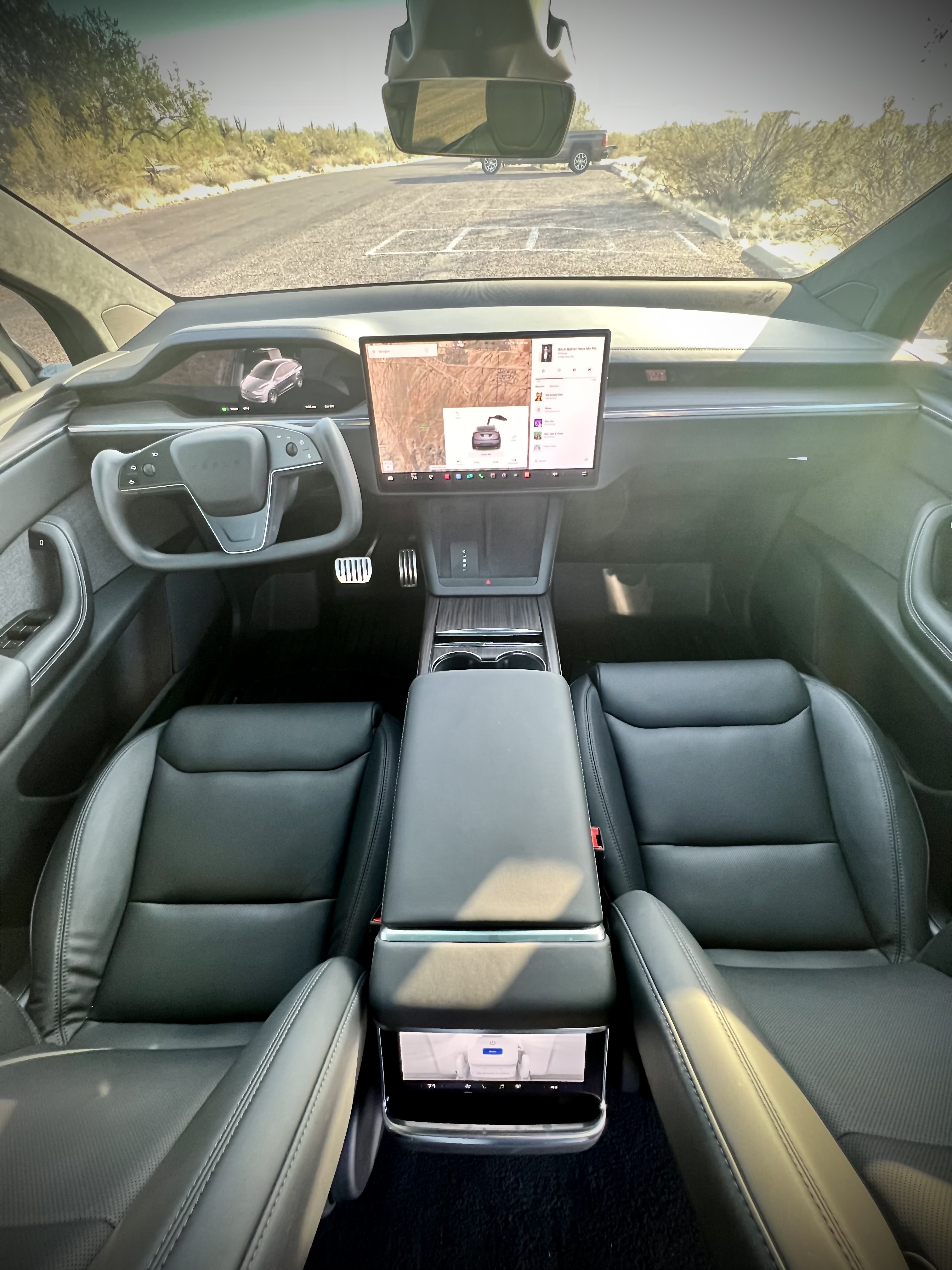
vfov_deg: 106.2
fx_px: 477
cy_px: 635
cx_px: 476
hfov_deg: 89.9
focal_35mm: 13
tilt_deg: -45.7
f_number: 1.8
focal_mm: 1.57
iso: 250
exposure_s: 1/77
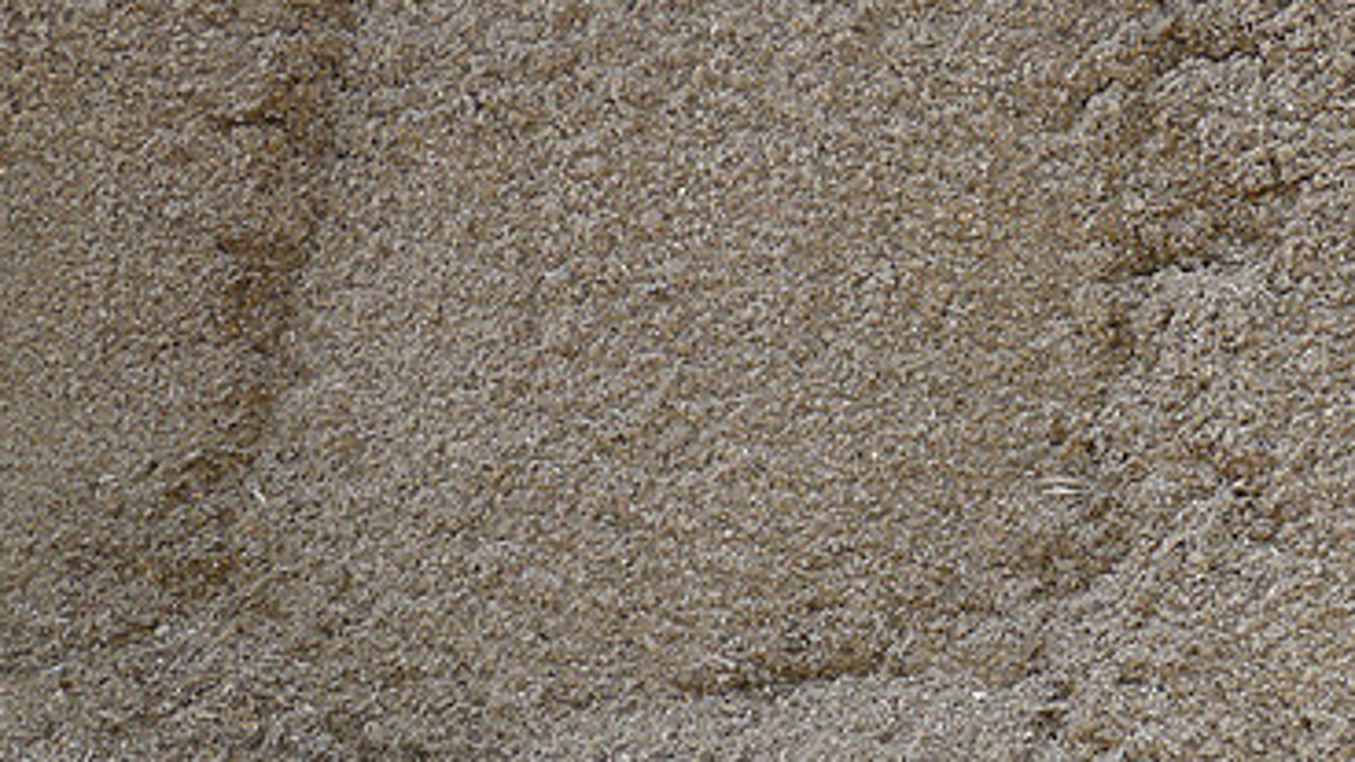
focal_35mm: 71
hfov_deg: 29.3
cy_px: 333
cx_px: 1013
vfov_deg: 17.0
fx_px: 2551
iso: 80
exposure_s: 1/320
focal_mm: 9.2
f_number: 2.8
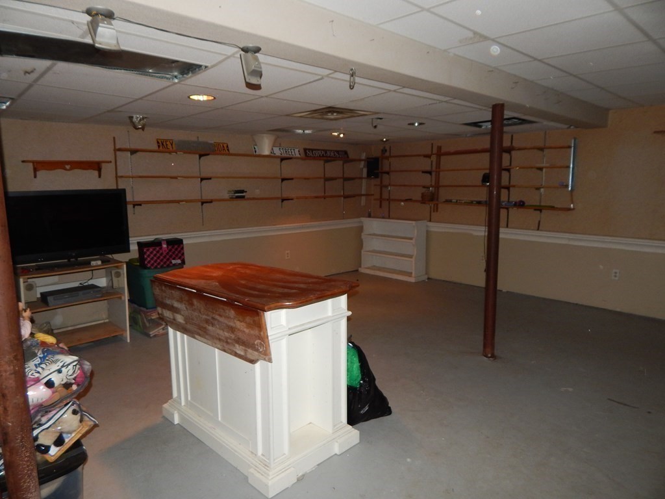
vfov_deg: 61.1
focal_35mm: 22
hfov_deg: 76.4
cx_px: 332
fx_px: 423
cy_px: 250
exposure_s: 1/30
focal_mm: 4
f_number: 3
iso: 200
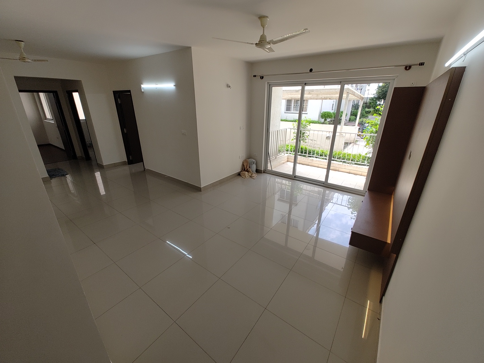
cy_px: 182
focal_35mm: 14
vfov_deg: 85.7
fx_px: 196
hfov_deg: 102.1
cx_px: 242
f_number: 2.2
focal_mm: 2.15
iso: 59
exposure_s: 1/100
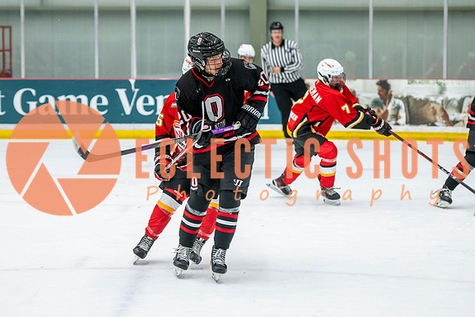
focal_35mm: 122
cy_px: 158
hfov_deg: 16.8
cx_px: 224
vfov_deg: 11.3
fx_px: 1608
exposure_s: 1/640
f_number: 3.2
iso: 2000
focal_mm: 92
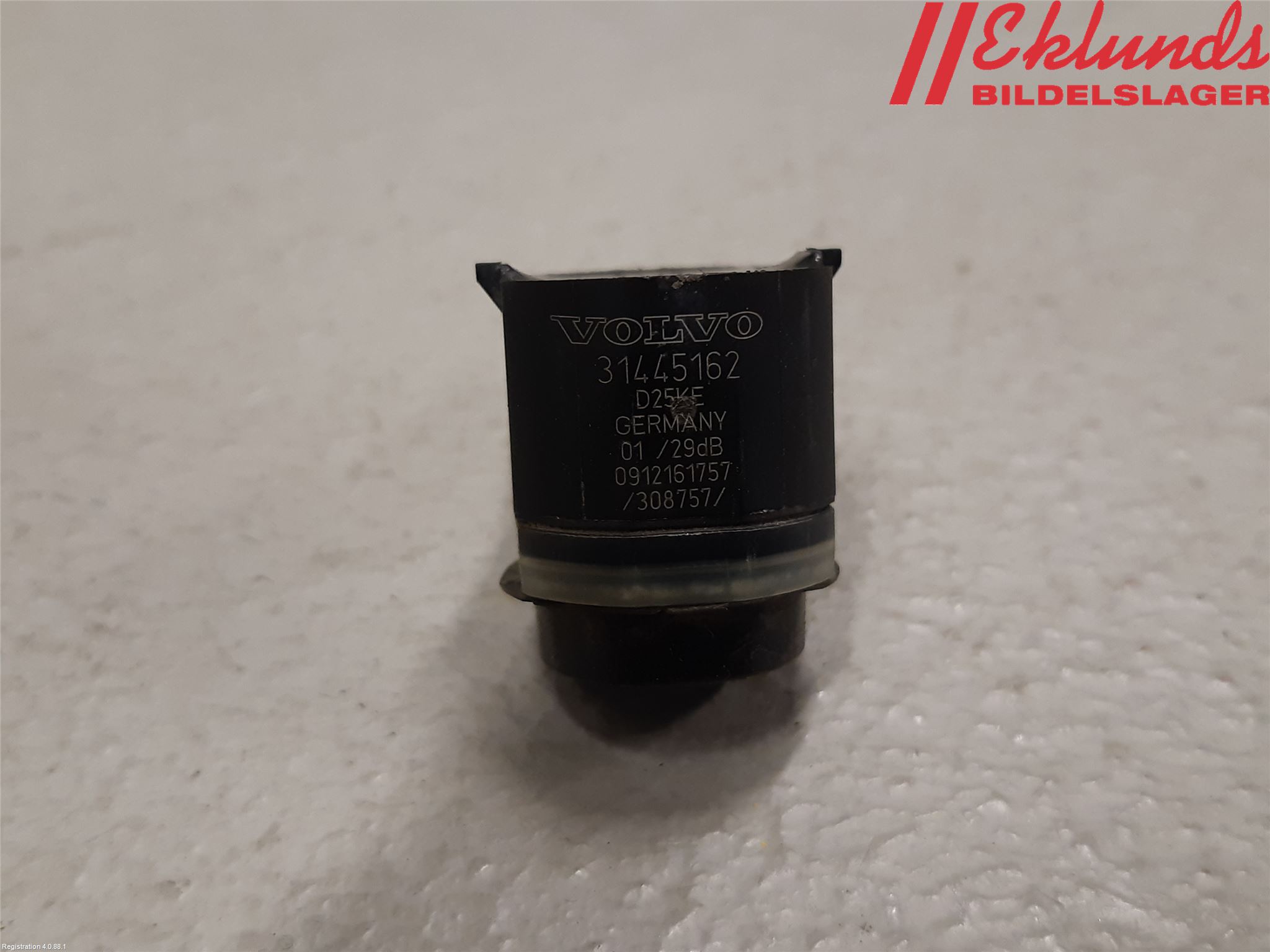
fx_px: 954
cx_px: 635
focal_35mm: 26
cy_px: 476
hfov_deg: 67.3
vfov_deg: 53.1
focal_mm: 3.93
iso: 100
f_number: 1.7
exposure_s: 1/50
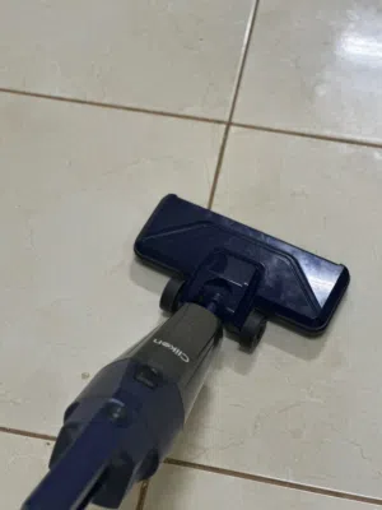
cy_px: 255
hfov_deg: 19.1
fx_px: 1133
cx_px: 191
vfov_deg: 25.3
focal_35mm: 77
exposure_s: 1/24
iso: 400
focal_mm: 9
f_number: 2.8
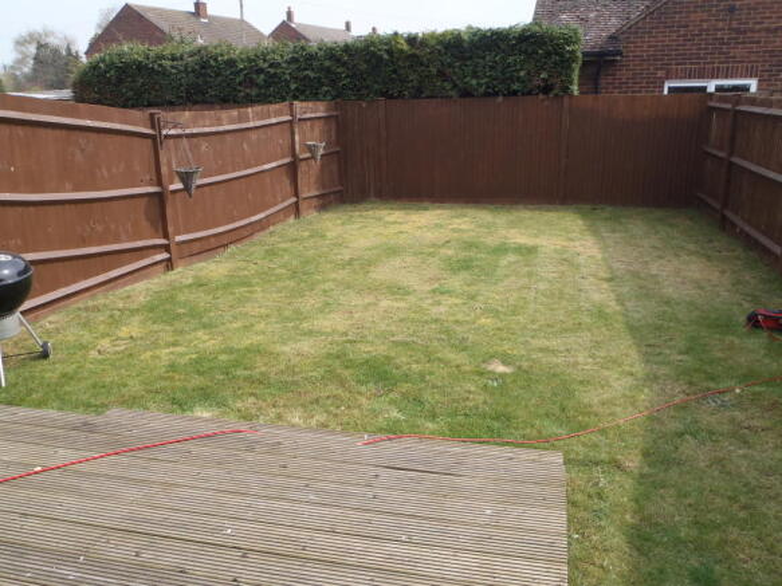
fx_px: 632
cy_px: 293
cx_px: 391
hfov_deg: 63.5
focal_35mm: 28
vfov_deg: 49.7
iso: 80
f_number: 4.5
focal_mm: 5
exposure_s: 1/250
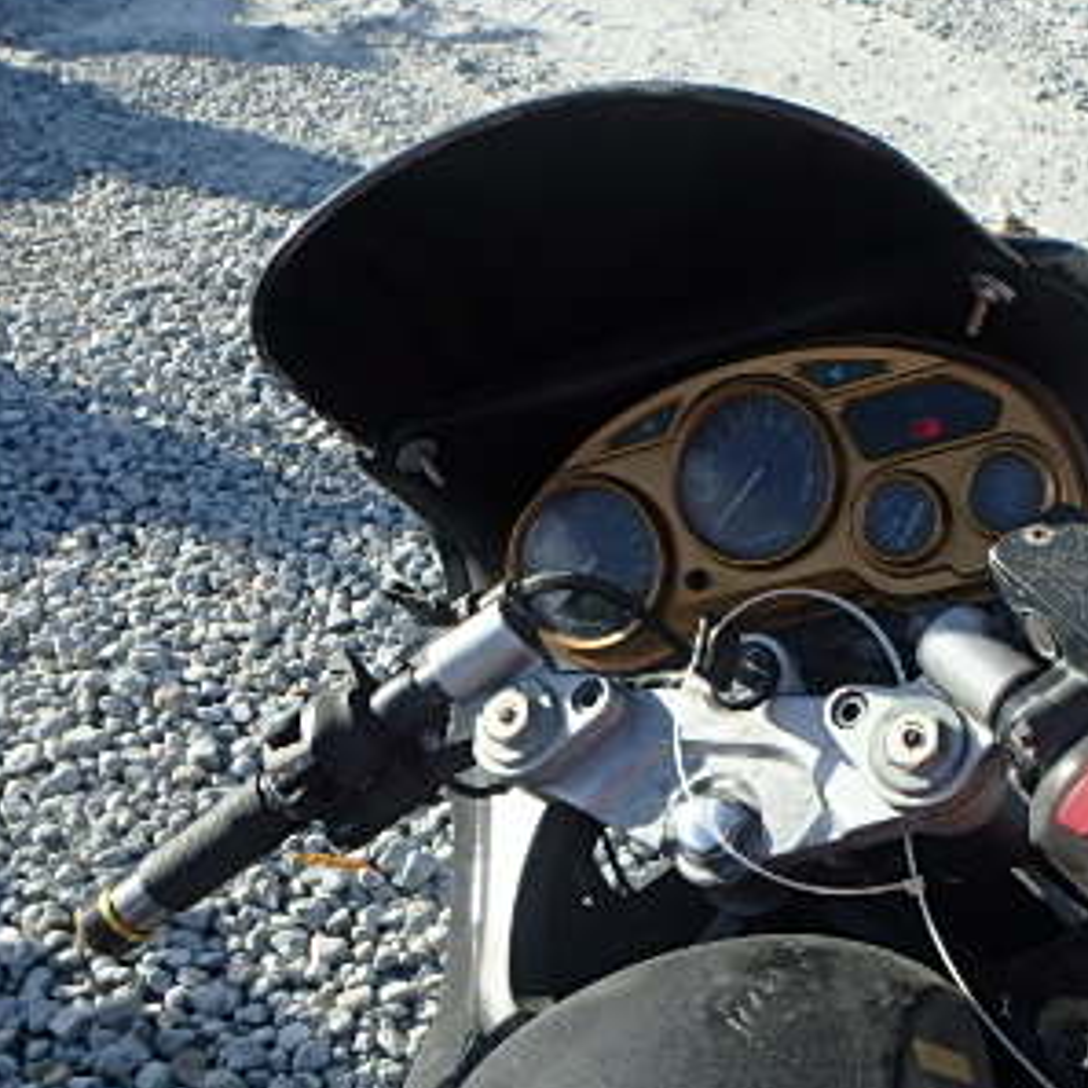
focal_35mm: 40
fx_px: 1422
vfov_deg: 41.3
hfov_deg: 39.9
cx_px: 894
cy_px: 736
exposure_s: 1/640
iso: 125
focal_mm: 3.7
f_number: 3.5
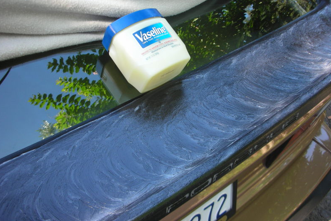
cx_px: 166
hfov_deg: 51.9
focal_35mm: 37
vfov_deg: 35.9
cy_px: 97
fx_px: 340
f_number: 3
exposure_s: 1/41.8
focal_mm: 5.8
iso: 50
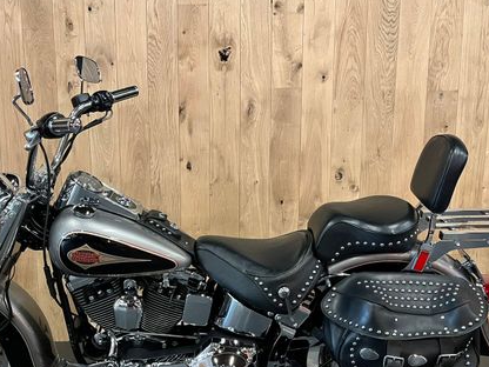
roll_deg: +0.4
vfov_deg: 35.3
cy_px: 269
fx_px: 565
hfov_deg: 46.6
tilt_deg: -10.1
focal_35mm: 40
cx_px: 200
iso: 500
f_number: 1.6
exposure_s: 1/33
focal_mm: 5.1
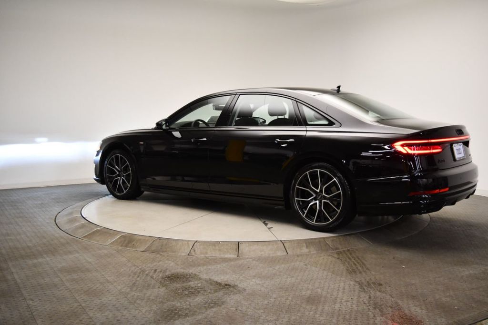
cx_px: 244
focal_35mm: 37
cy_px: 162
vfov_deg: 35.9
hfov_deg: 51.9
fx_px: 501
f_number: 4
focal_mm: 25
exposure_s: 1/125
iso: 1600
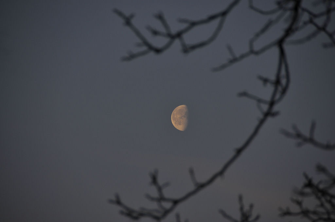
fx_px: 2788
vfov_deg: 4.6
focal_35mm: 300
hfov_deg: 6.9
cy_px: 111
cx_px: 168
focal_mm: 200
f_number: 5.6
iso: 250
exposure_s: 1/320
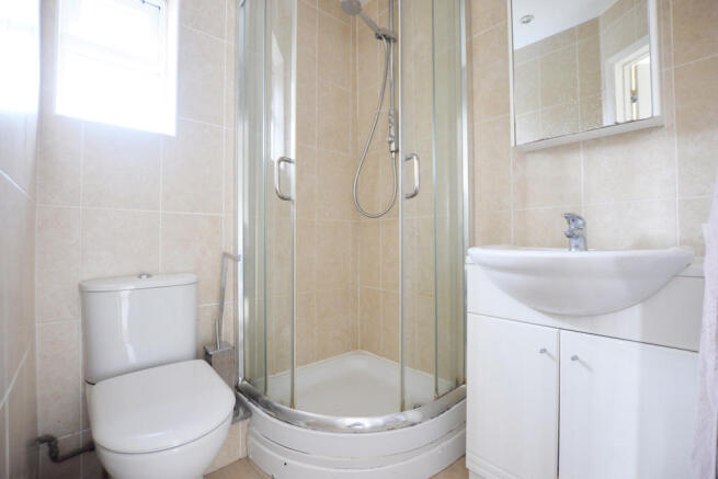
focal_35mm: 15
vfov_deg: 77.4
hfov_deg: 100.4
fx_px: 299
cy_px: 240
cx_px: 359
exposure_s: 1/60
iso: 800
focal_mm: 10
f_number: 3.5
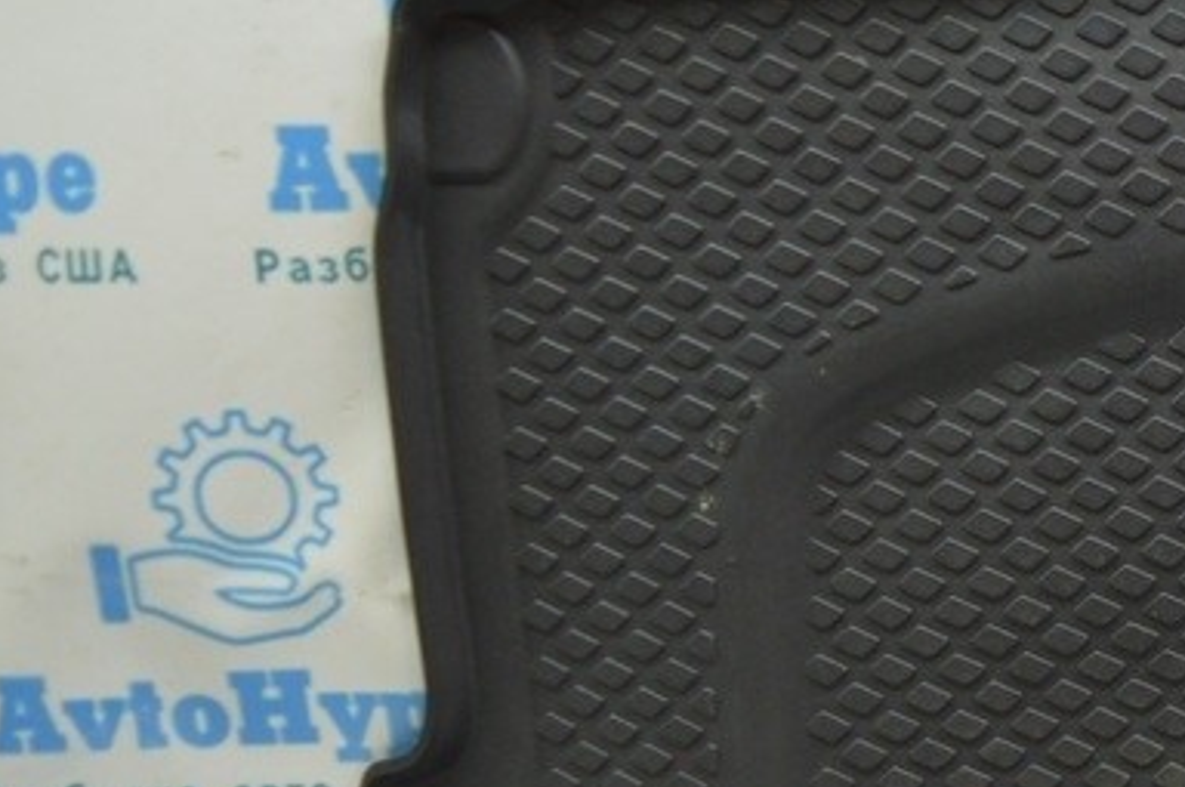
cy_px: 699
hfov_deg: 25.7
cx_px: 1349
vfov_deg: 18.6
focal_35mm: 72
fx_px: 2367
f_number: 3.5
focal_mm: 18
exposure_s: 1/50
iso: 400
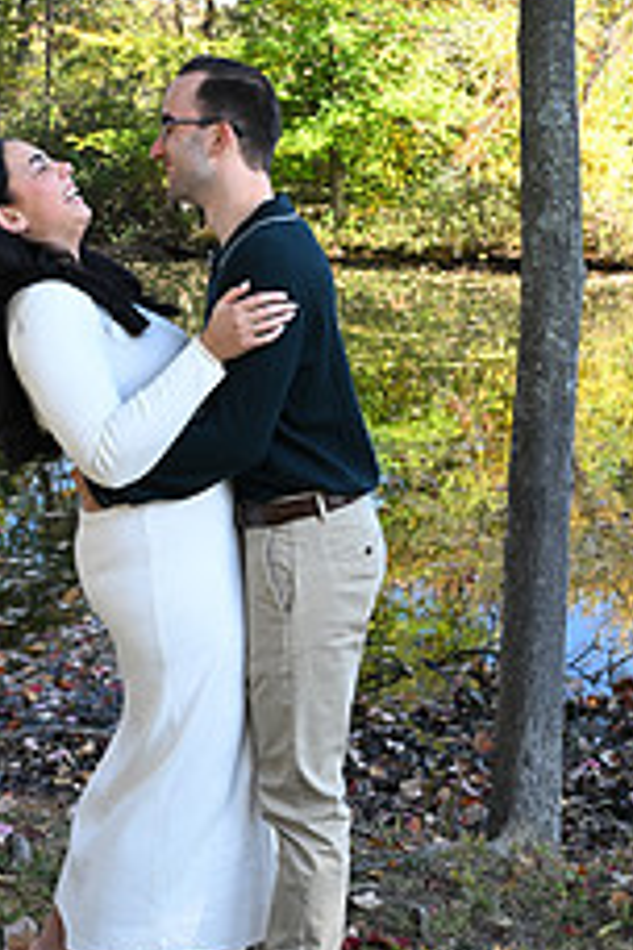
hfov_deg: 22.2
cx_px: 223
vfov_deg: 32.5
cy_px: 279
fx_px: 1609
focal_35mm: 61
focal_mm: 24
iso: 200
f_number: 6.3
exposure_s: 1/100
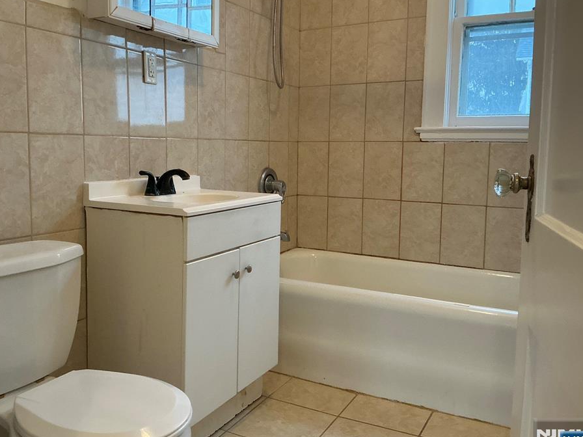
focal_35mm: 32
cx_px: 266
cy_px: 200
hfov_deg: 56.7
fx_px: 539
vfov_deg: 44.1
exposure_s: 1/60
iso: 200
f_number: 1.8
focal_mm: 3
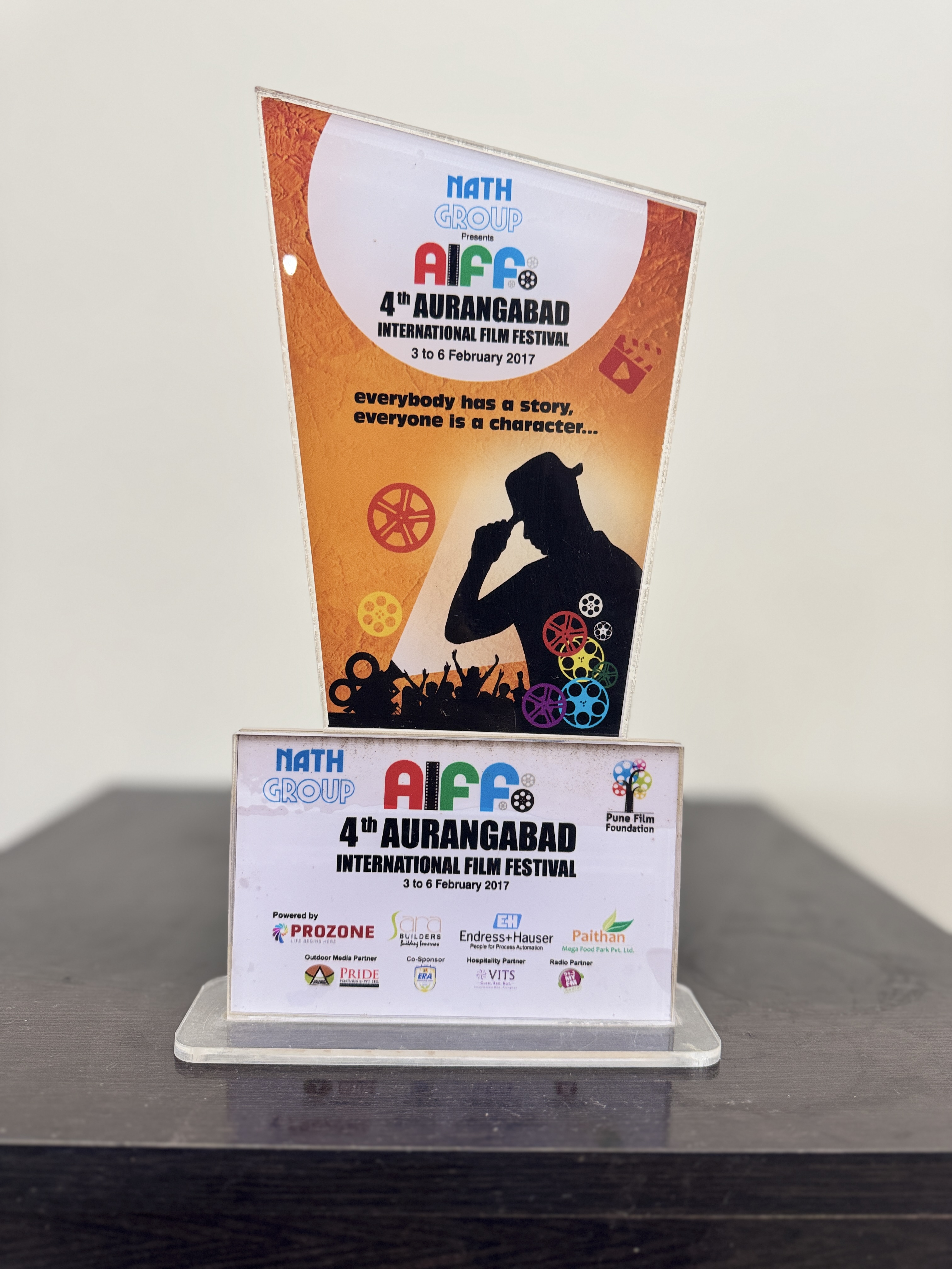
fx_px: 880
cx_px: 476
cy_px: 634
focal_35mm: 24
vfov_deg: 71.6
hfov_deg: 56.8
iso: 160
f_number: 1.78
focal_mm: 6.76
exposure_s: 1/50
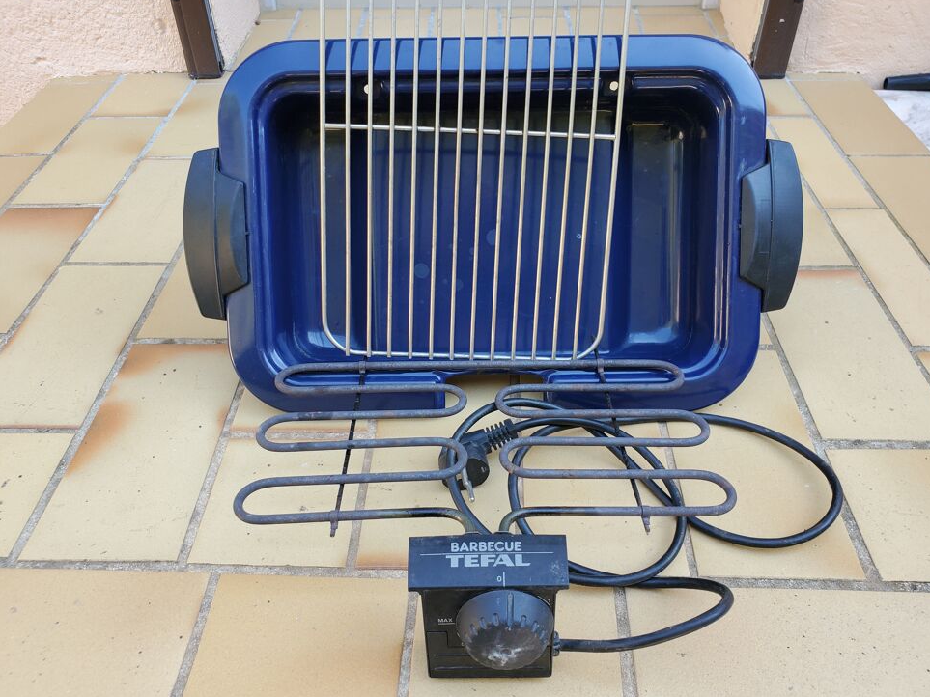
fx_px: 725
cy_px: 350
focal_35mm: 27
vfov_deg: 51.3
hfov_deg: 65.3
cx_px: 481
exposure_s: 1/120
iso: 100
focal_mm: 4.3
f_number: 2.4
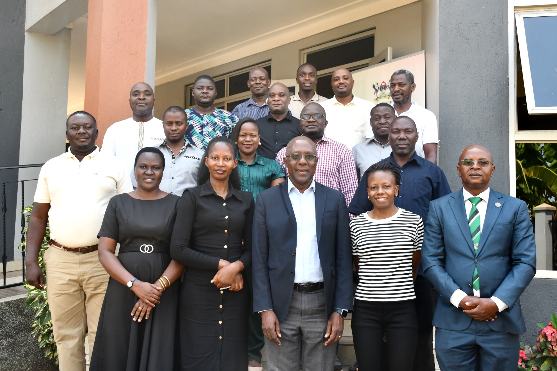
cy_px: 186
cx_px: 278
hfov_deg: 48.5
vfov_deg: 33.4
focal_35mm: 40
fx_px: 619
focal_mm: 27
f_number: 5.6
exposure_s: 1/250
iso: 400
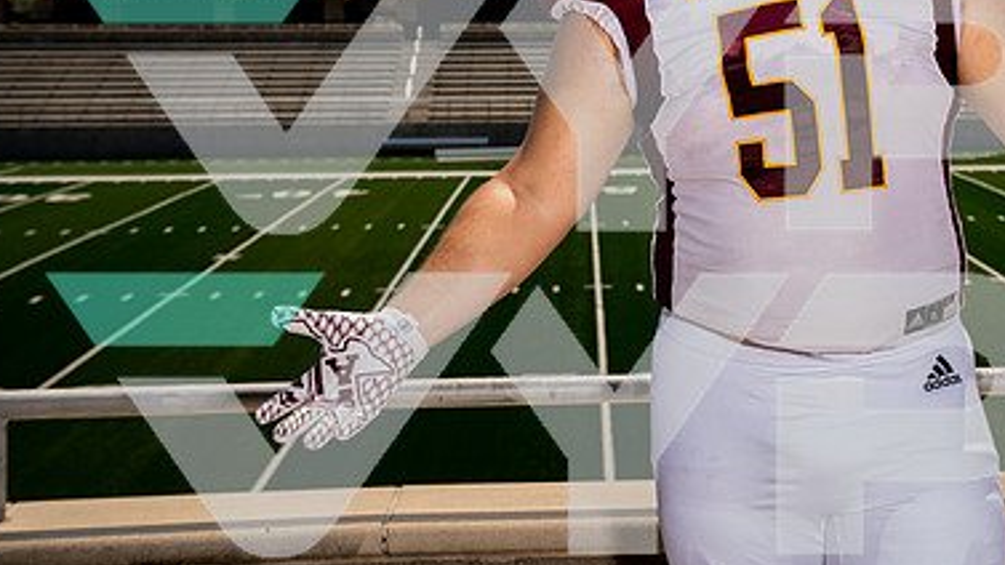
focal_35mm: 71
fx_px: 1892
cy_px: 92
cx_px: 733
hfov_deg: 29.4
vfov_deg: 16.8
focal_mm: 44
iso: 100
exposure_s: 1/250
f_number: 8
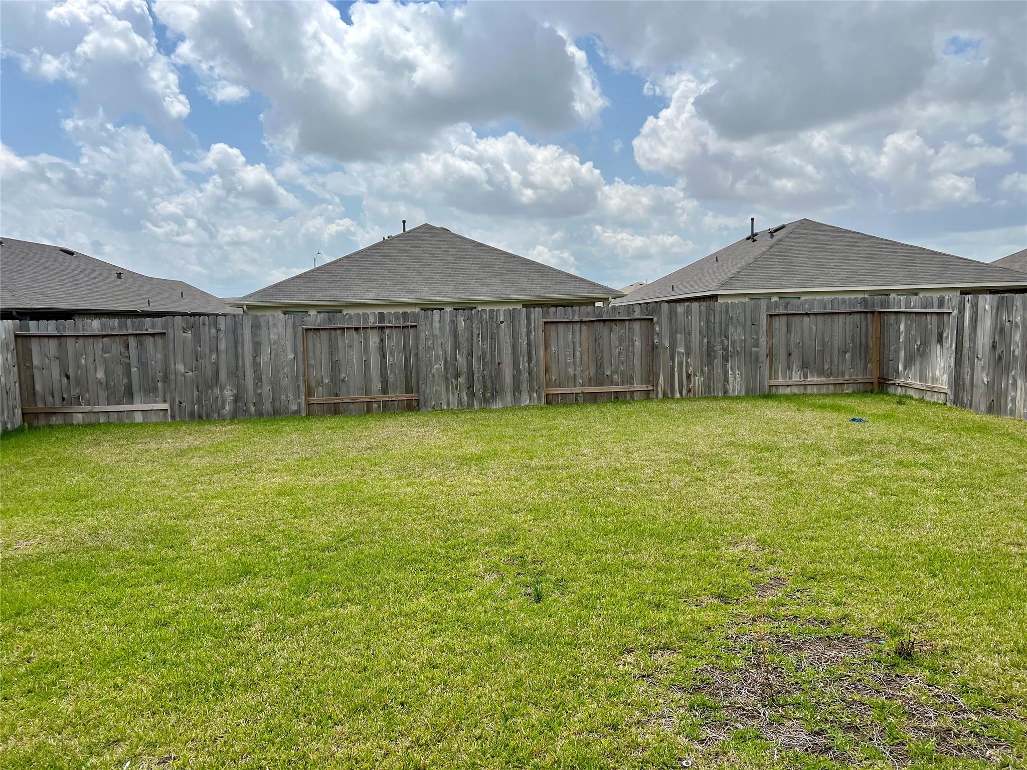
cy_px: 385
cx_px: 514
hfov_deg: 67.3
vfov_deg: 53.1
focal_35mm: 26
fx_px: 771
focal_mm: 5.7
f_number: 1.5
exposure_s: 1/6579
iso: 50
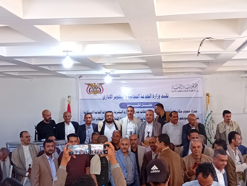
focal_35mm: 54
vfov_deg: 27.1
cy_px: 93
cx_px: 124
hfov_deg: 35.5
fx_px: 386
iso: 199
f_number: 1.8
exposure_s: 1/30
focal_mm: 3.84
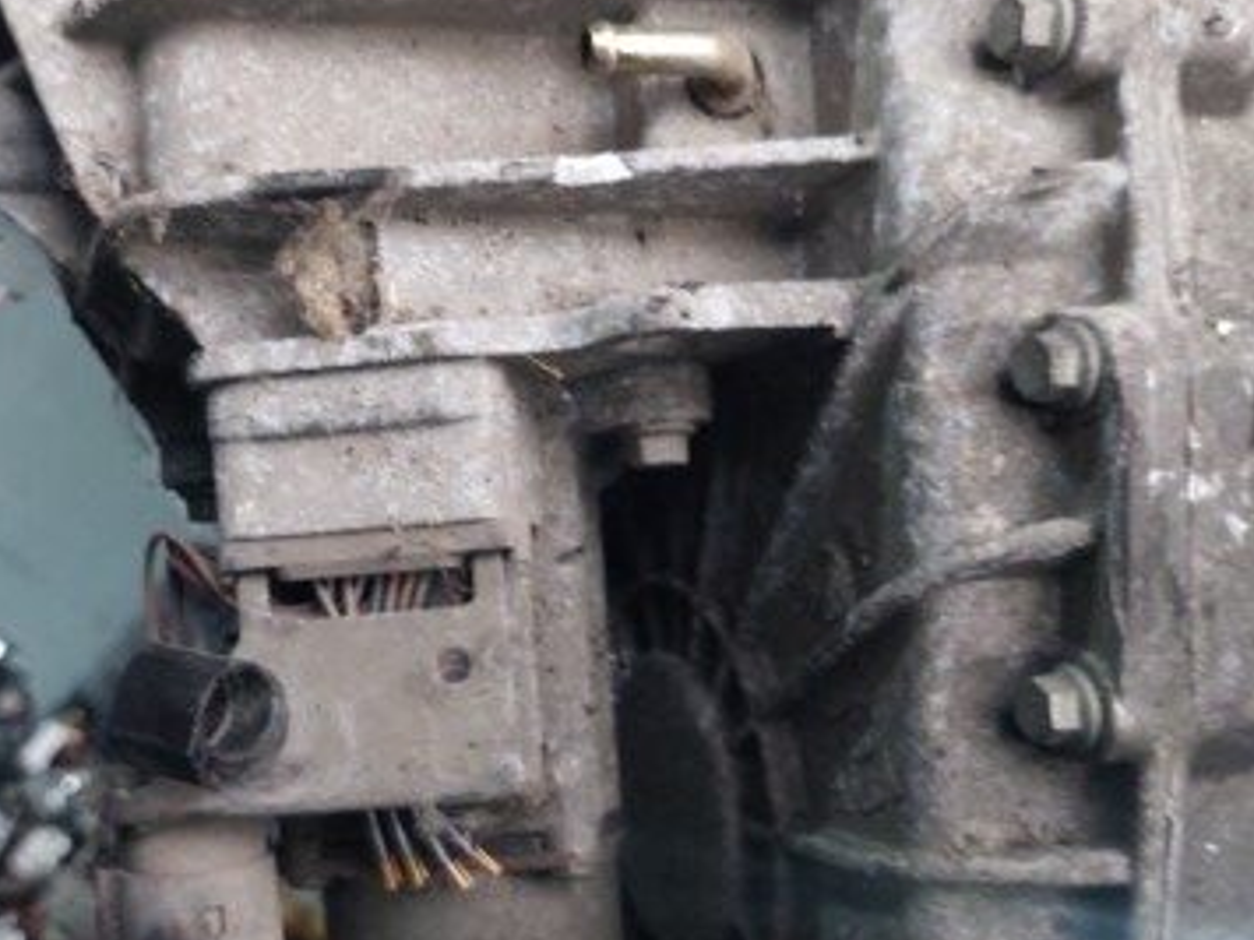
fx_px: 1630
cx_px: 468
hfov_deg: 41.8
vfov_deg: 32.2
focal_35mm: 45
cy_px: 507
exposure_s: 1/50
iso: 400
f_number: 1.8
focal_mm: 5.23
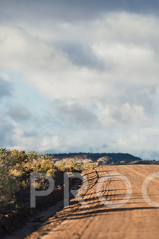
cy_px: 119
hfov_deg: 5.9
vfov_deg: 8.8
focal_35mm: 233
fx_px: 1544
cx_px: 119
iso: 100
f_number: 2
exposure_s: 1/4000
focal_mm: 150
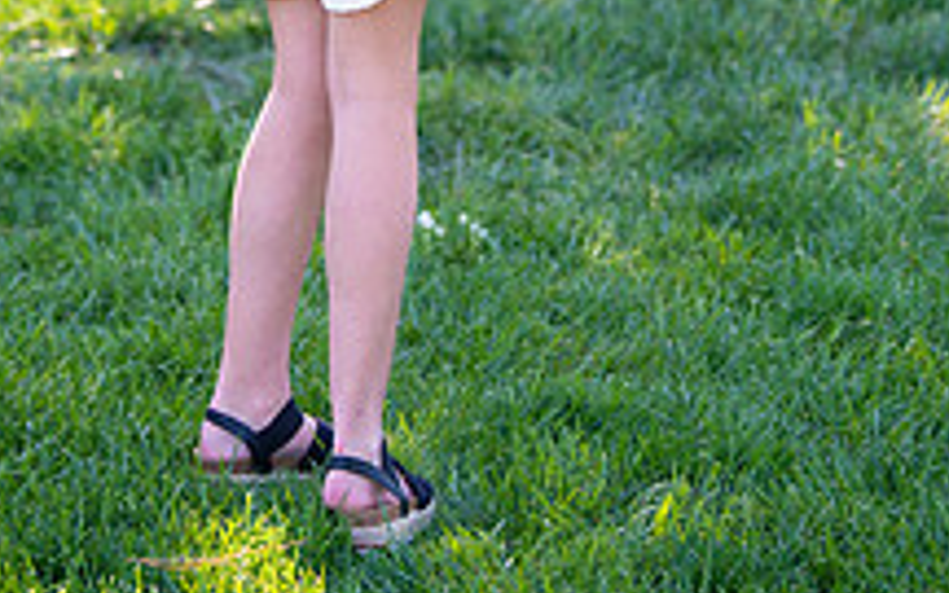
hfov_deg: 12.0
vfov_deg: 7.4
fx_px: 4500
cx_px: 351
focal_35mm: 174
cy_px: -281
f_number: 2.8
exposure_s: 1/320
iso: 200
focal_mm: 82
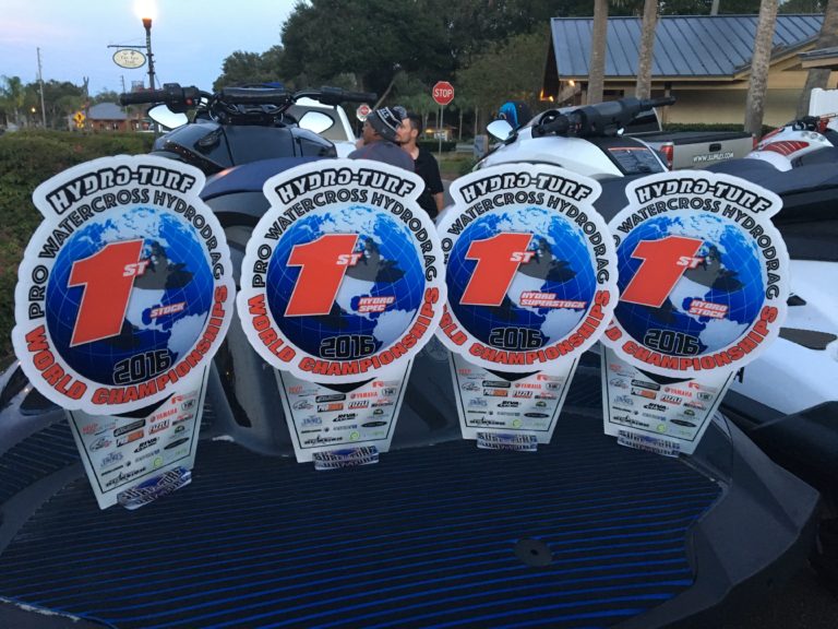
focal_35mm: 29
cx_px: 419
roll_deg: +0.6
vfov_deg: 48.2
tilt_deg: -13.0
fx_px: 702
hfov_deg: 61.7
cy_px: 314
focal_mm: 4.15
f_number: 2.2
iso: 160
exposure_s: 1/30
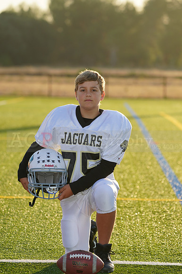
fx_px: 1503
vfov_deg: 10.4
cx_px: 91
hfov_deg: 6.9
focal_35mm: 198
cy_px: 137
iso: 100
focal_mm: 198
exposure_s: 1/250
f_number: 5.6
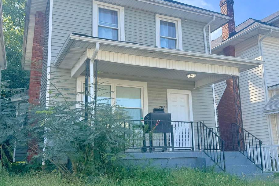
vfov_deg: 37.9
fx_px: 271
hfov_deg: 54.4
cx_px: 139
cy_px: 95
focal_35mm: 35
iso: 80
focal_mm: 6.76
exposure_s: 1/1059
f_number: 1.78
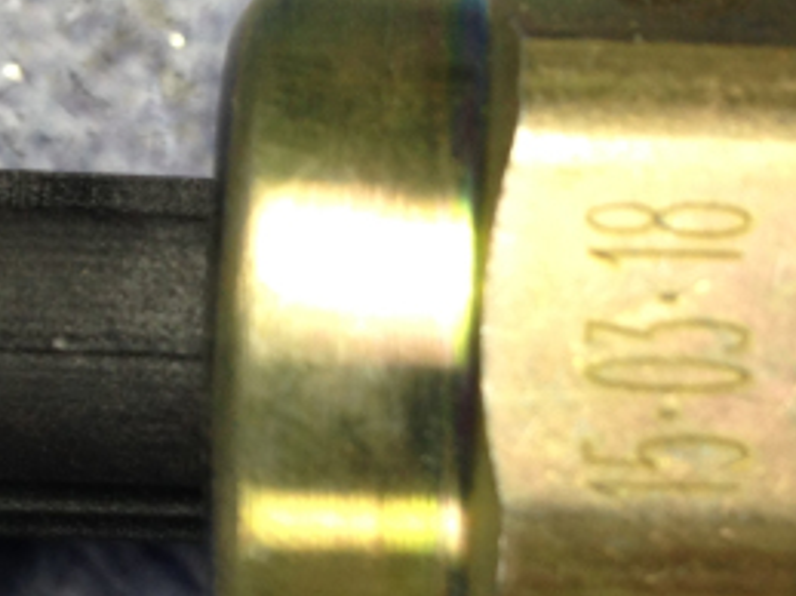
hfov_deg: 19.3
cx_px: 390
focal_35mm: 102
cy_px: 412
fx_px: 2344
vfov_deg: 14.5
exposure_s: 1/20
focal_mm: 4.12
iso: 64
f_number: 2.4
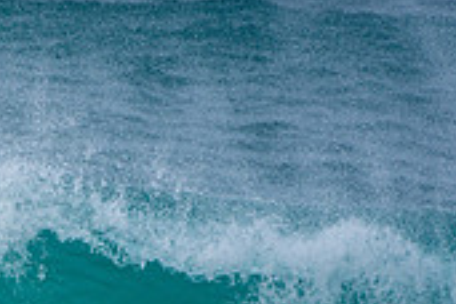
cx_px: -293
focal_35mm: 2548
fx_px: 32272
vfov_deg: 0.5
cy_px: 415
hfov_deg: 0.8
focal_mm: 500
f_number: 5.6
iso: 125
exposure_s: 1/640
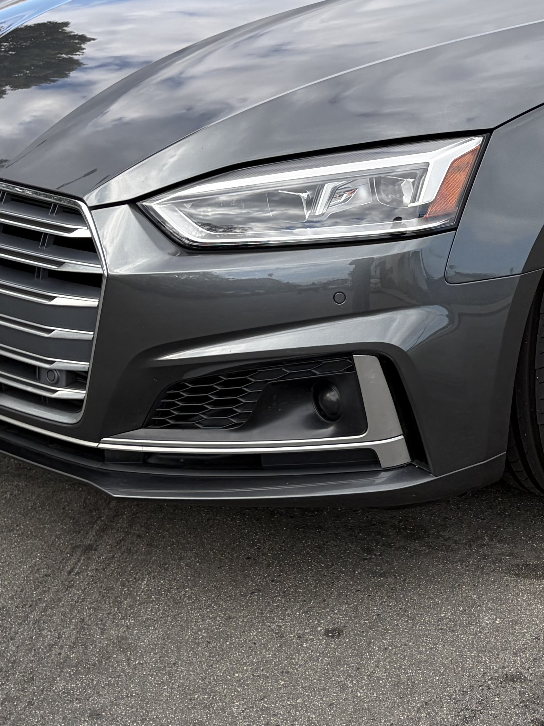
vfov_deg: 27.0
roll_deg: +0.5
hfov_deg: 20.0
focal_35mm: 71
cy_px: 164
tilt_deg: -14.3
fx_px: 1488
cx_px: 552
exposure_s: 1/1484
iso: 50
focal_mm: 5.96
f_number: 1.6
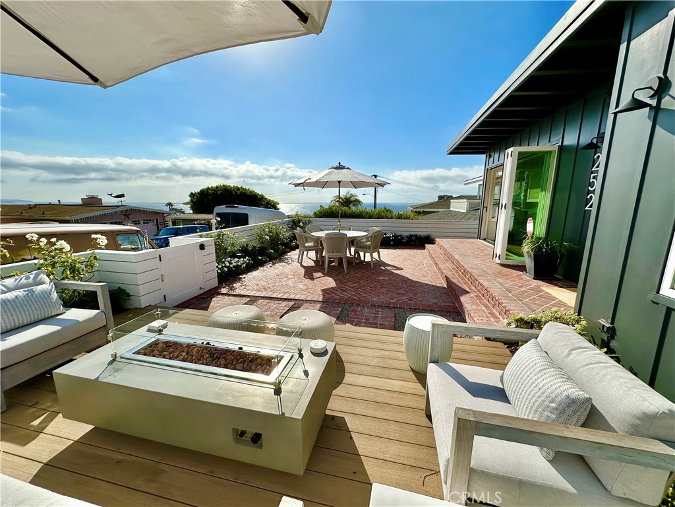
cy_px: 254
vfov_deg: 85.7
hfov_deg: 102.1
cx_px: 338
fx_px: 273
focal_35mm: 14
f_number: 2.2
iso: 50
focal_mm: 2.22
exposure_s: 1/5814
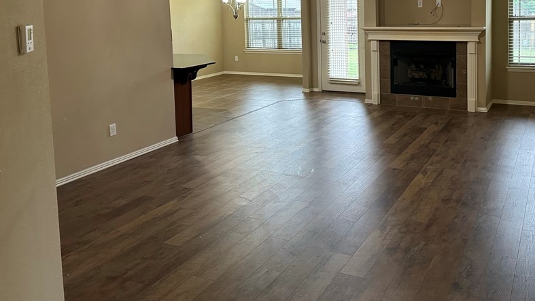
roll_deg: +1.2
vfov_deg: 33.4
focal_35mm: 34
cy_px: 50
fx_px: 482
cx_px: 326
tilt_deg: -4.8
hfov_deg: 57.5
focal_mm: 6.86
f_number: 1.78
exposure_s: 1/60
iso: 400
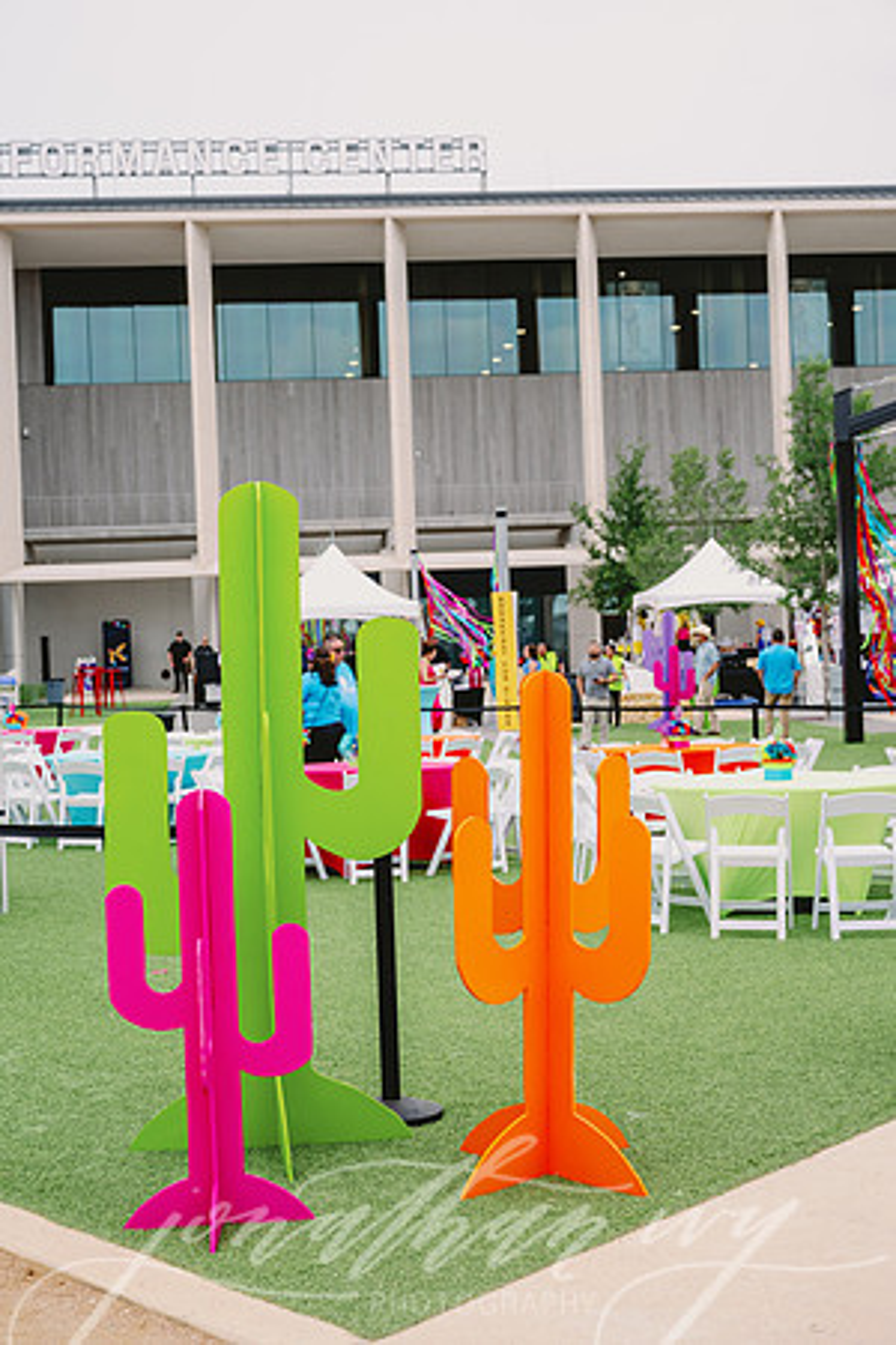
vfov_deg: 37.5
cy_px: 672
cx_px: 448
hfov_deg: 25.5
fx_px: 1979
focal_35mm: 53
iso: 250
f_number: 5
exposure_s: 1/640
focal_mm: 53
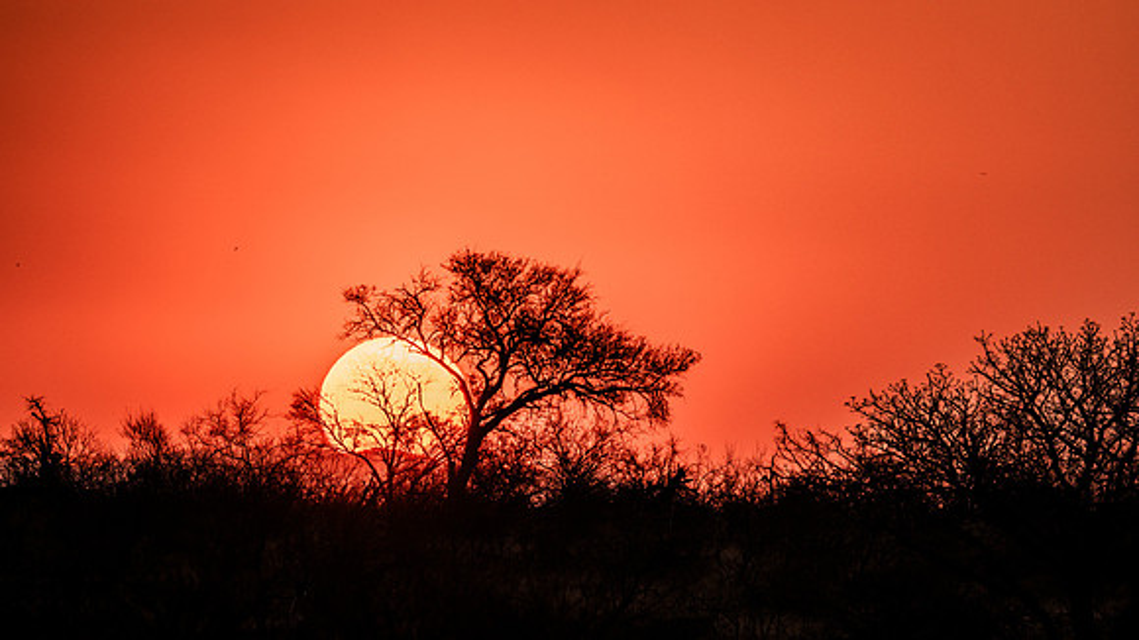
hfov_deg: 4.0
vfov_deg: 2.2
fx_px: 16445
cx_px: 607
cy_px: 461
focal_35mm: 545
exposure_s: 1/500
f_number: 5.6
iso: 200
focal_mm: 400
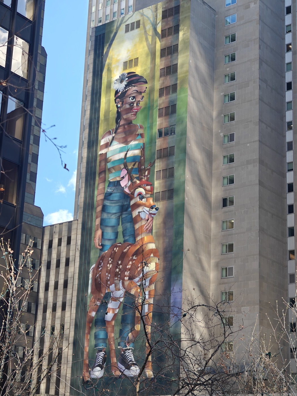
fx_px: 801
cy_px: 198
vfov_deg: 27.8
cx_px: 148
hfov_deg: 21.0
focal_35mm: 70
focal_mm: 13.3
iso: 50
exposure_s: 1/214
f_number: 2.6
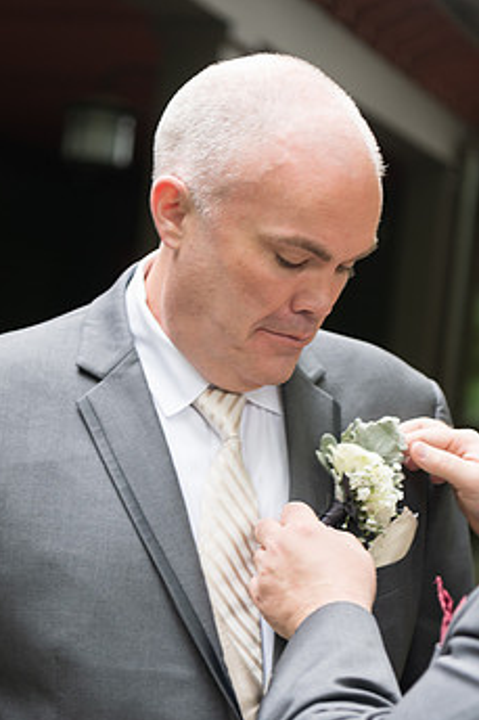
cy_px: 335
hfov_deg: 16.0
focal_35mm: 85
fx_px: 1698
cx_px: 190
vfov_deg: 23.9
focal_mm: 65
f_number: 2.8
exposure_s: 1/125
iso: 220
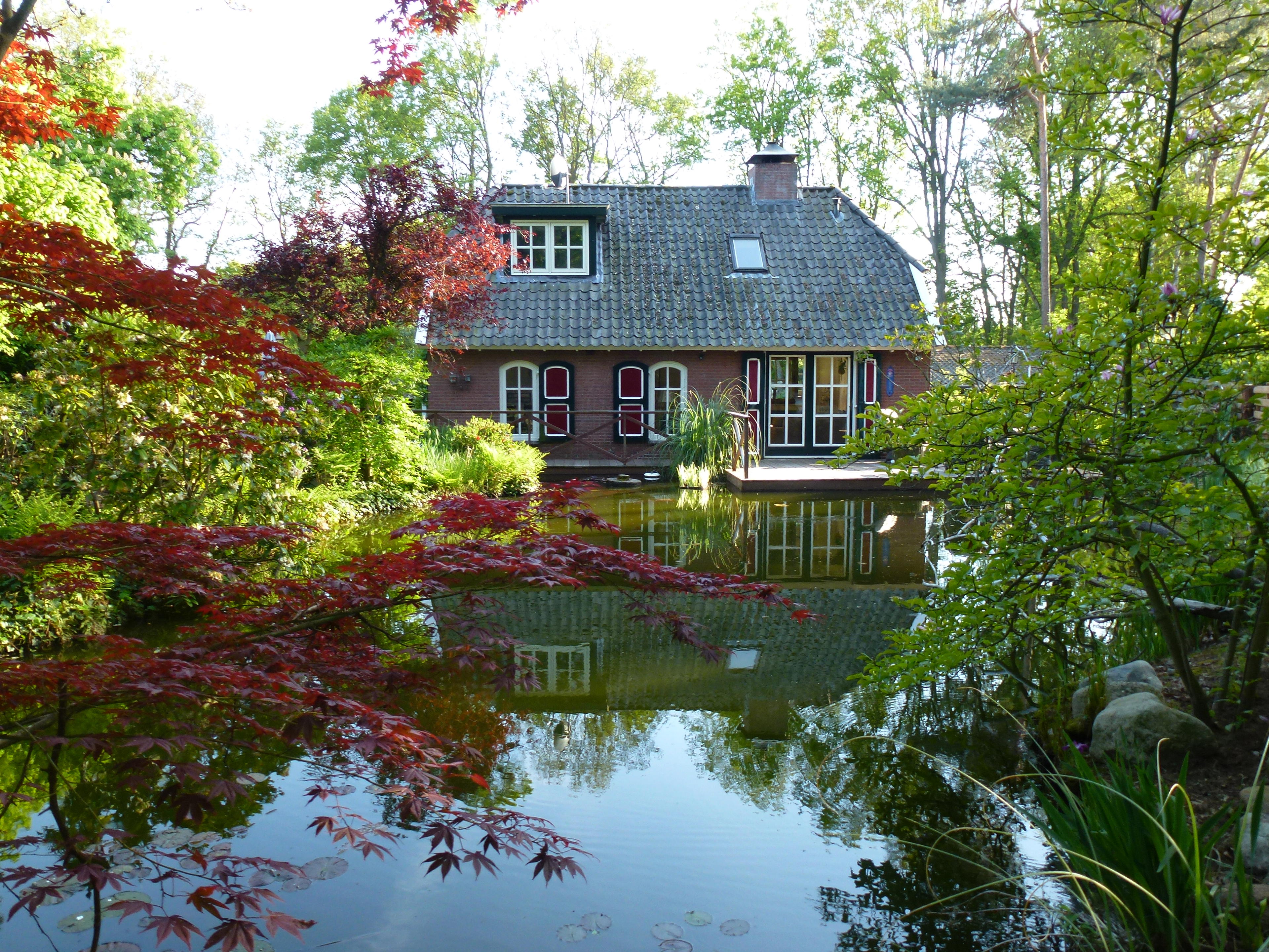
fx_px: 990
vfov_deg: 51.4
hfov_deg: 65.3
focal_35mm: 27
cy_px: 476
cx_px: 634
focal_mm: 4.7
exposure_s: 1/60
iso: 100
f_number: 3.4
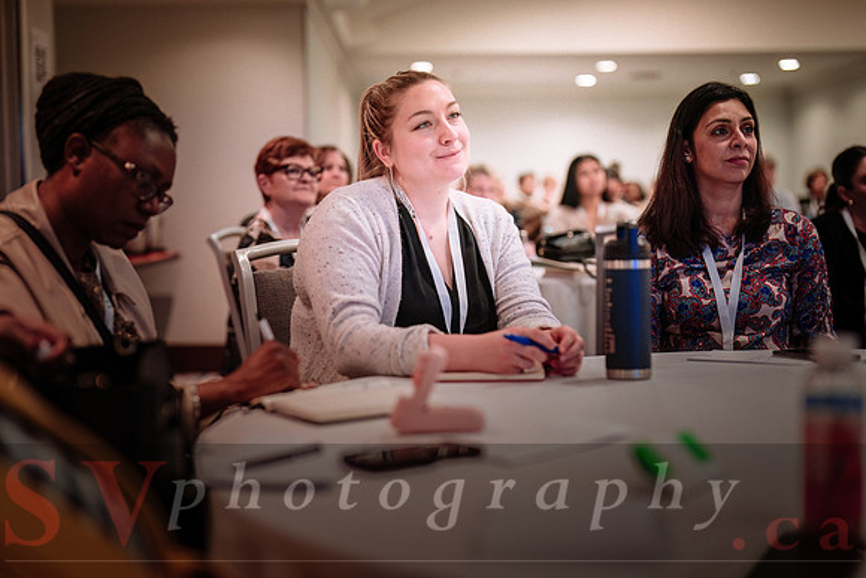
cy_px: 289
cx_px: 425
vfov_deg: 26.2
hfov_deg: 38.5
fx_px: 1241
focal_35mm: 52
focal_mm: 50
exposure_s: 1/400
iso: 1600
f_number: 1.6
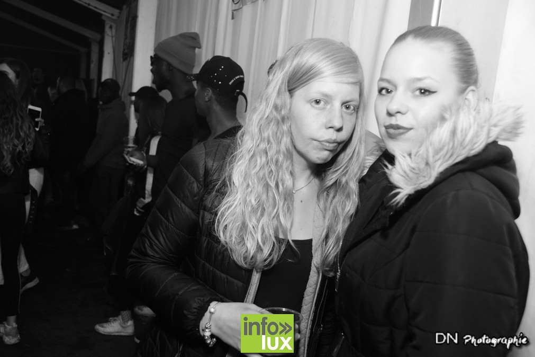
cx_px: 268
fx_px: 535
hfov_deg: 53.1
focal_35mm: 36
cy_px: 178
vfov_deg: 36.9
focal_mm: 24
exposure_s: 1/40
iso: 1600
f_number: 4
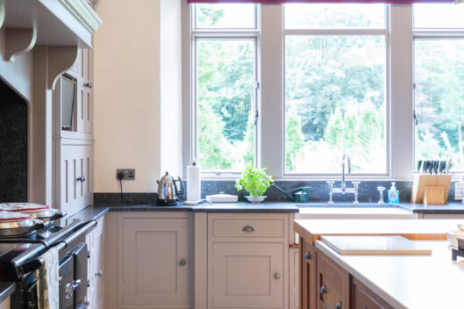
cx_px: 176
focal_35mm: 59
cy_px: 151
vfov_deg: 23.0
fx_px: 760
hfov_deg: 33.8
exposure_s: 1/8
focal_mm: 30
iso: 400
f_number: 8
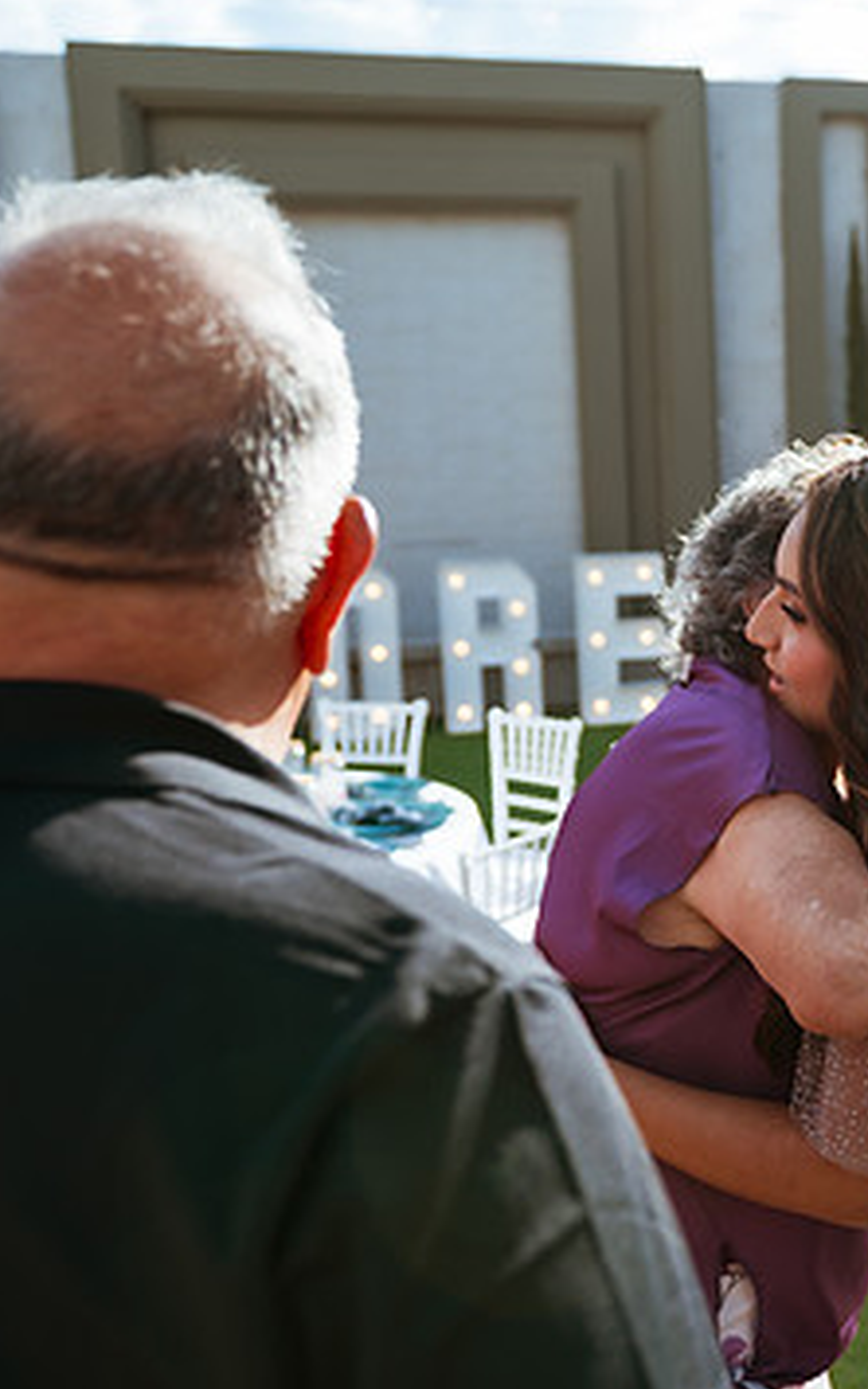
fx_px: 1513
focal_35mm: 40
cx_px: 841
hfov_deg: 30.1
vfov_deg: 49.3
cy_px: 675
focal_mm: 24
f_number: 2.8
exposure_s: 1/1250
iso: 100
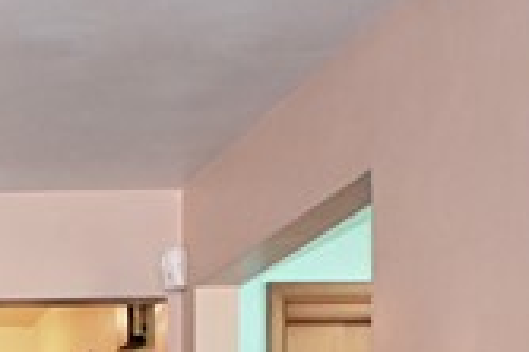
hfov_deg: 15.4
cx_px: -390
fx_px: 1718
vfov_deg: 10.7
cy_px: 701
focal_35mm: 117
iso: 1100
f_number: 4
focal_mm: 12
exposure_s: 1/60
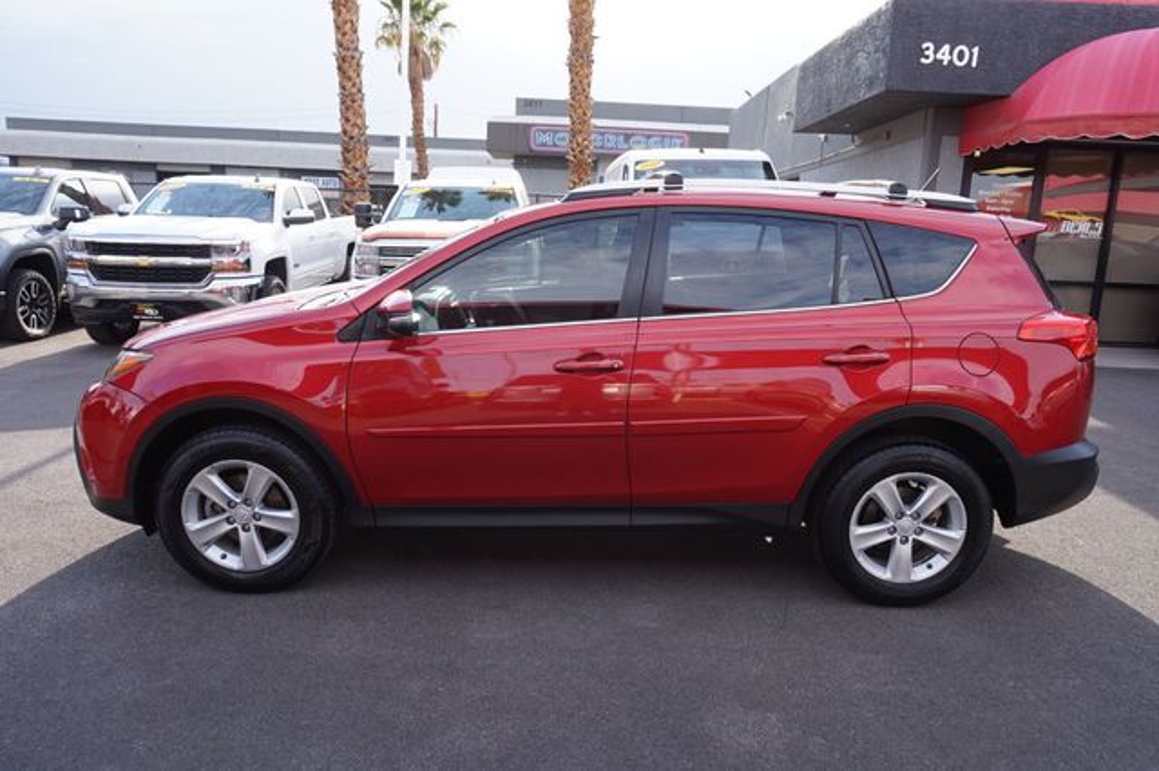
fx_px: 772
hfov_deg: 73.8
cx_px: 580
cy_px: 386
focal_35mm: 24
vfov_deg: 53.1
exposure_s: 1/80
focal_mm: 16
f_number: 6.3
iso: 100
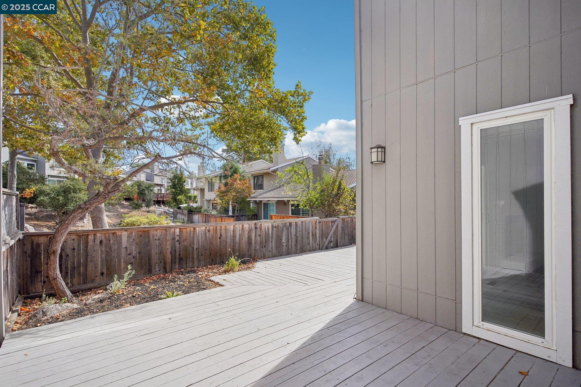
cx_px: 290
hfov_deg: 93.3
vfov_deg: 70.4
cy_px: 194
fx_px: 274
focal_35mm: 17
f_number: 8
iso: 400
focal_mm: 17
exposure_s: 1/750
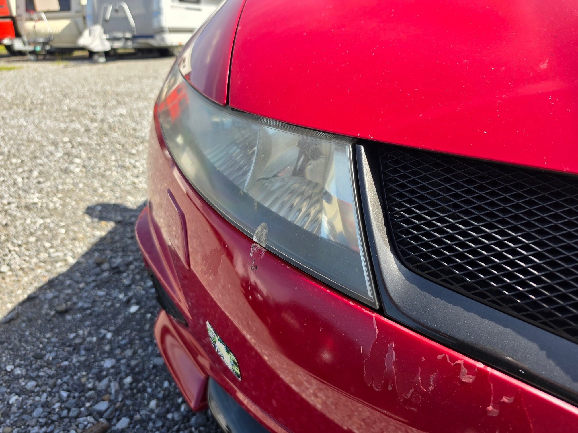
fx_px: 384
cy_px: 216
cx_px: 289
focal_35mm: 23
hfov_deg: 73.9
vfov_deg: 58.9
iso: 64
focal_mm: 6.5
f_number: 1.4
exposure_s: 1/2277
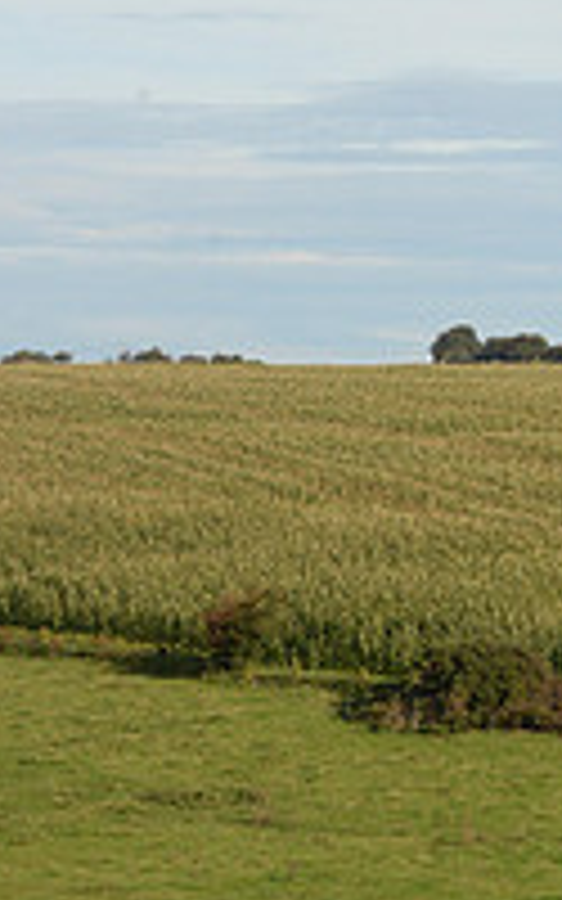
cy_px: 342
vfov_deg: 10.1
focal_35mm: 207
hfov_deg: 6.2
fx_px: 5073
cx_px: 1142
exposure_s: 1/1600
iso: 1600
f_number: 10
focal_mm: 70
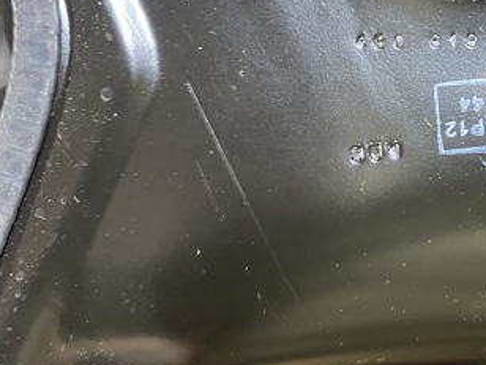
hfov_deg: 34.1
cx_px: 469
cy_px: 70
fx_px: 730
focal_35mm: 52
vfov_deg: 27.4
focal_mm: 4.25
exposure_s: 1/25
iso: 500
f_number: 1.8
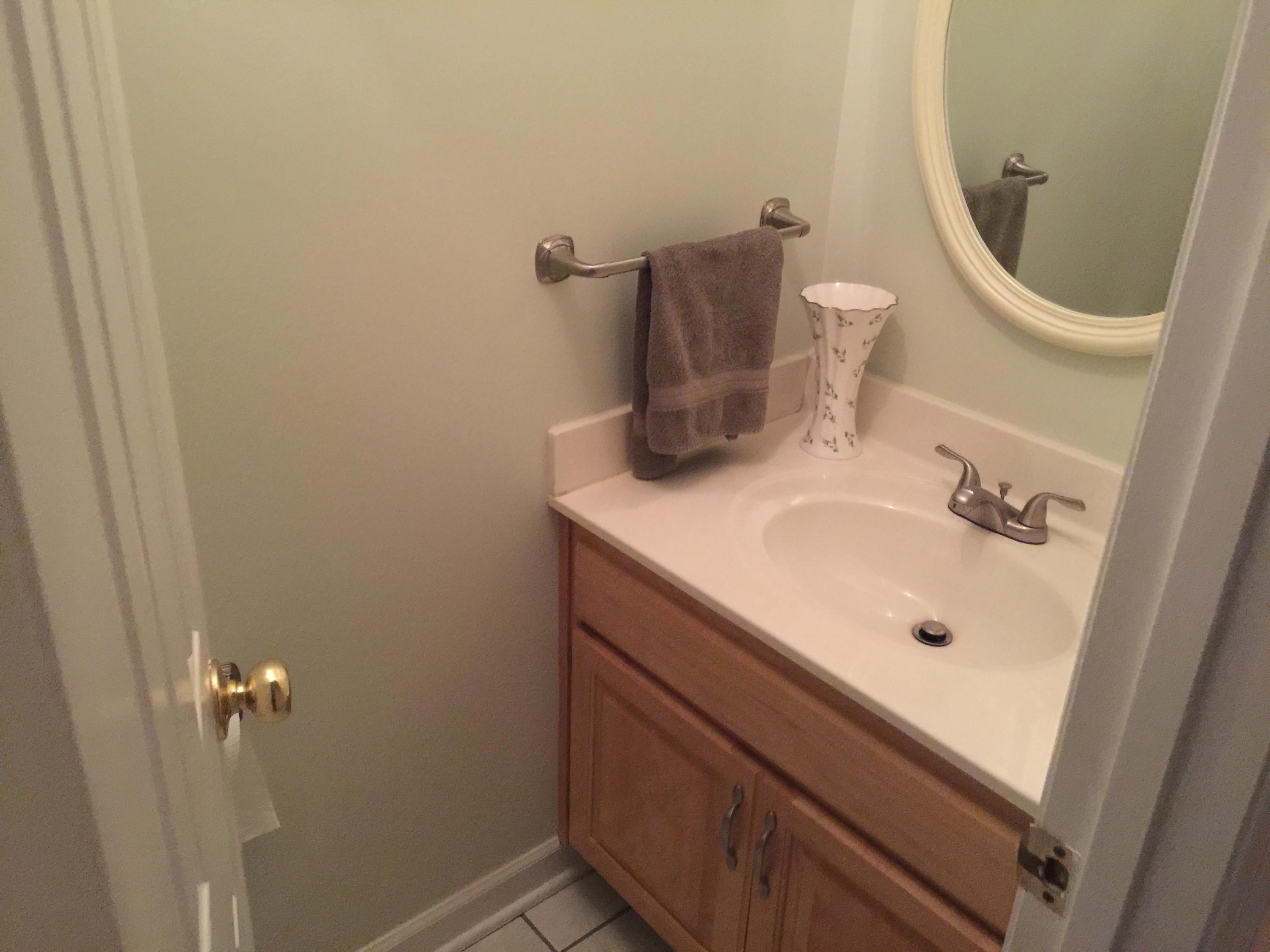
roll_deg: -3.6
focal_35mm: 29
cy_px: 476
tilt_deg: -26.0
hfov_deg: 61.7
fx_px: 1064
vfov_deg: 48.2
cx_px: 635
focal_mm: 4.15
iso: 125
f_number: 2.2
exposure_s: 1/4
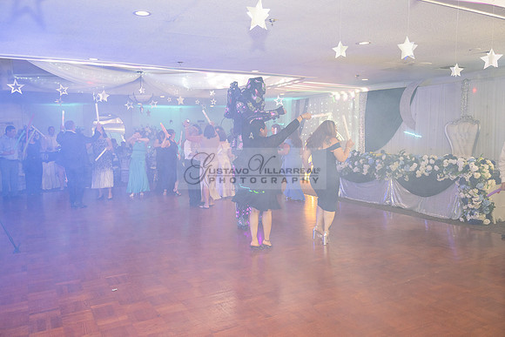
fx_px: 414
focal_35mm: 30
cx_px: 252
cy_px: 168
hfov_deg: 62.8
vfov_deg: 44.3
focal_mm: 29.5
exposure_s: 1/200
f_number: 2.8
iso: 1250
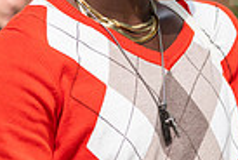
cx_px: 177
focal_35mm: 296
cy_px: 70
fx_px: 1961
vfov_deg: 4.7
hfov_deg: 6.9
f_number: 3.2
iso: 80
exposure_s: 1/640
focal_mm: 70
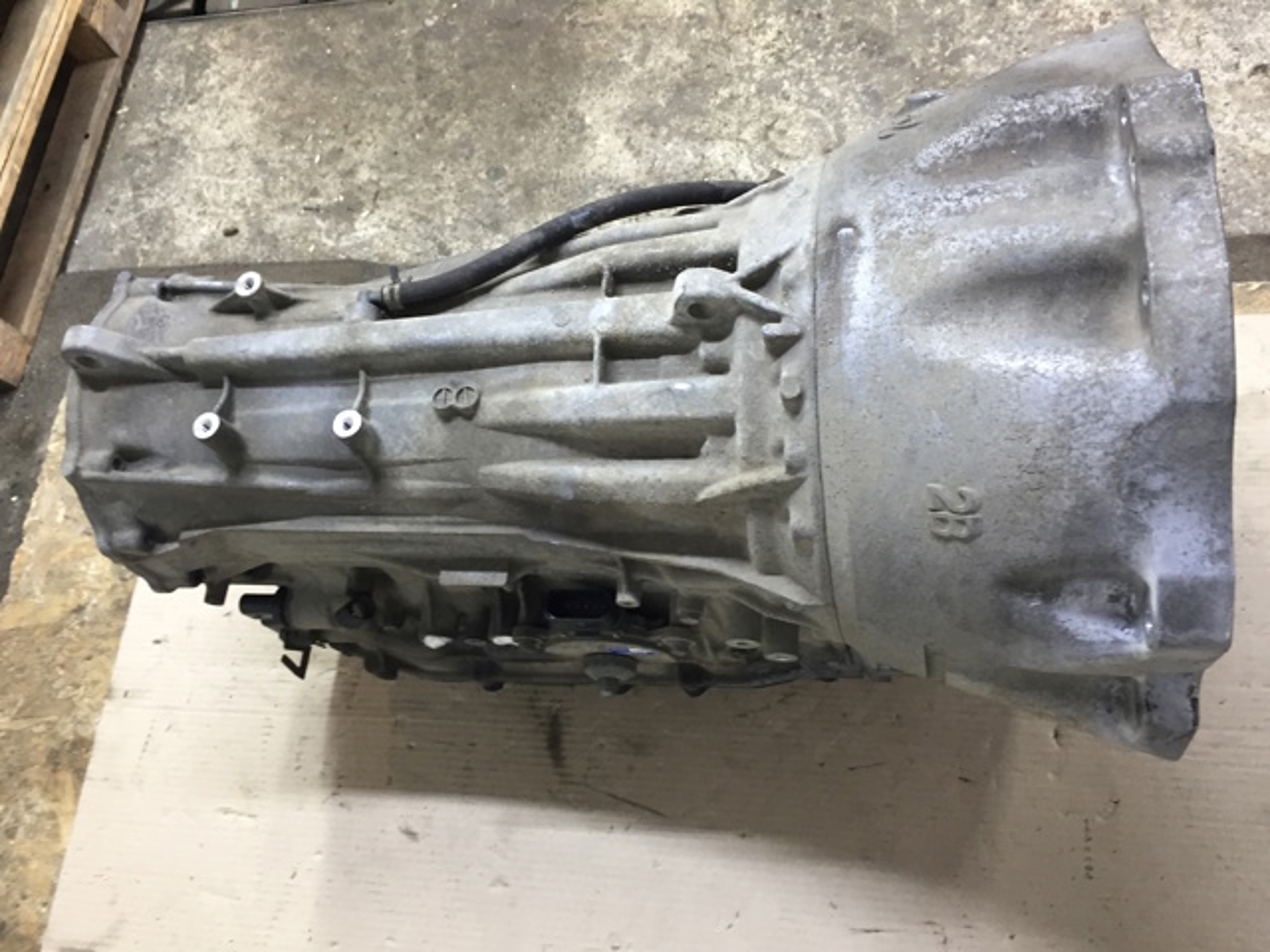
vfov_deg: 48.2
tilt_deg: -62.7
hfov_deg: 61.7
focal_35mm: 29
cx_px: 635
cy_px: 476
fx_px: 1064
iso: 125
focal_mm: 4.15
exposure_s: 1/33
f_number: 2.2
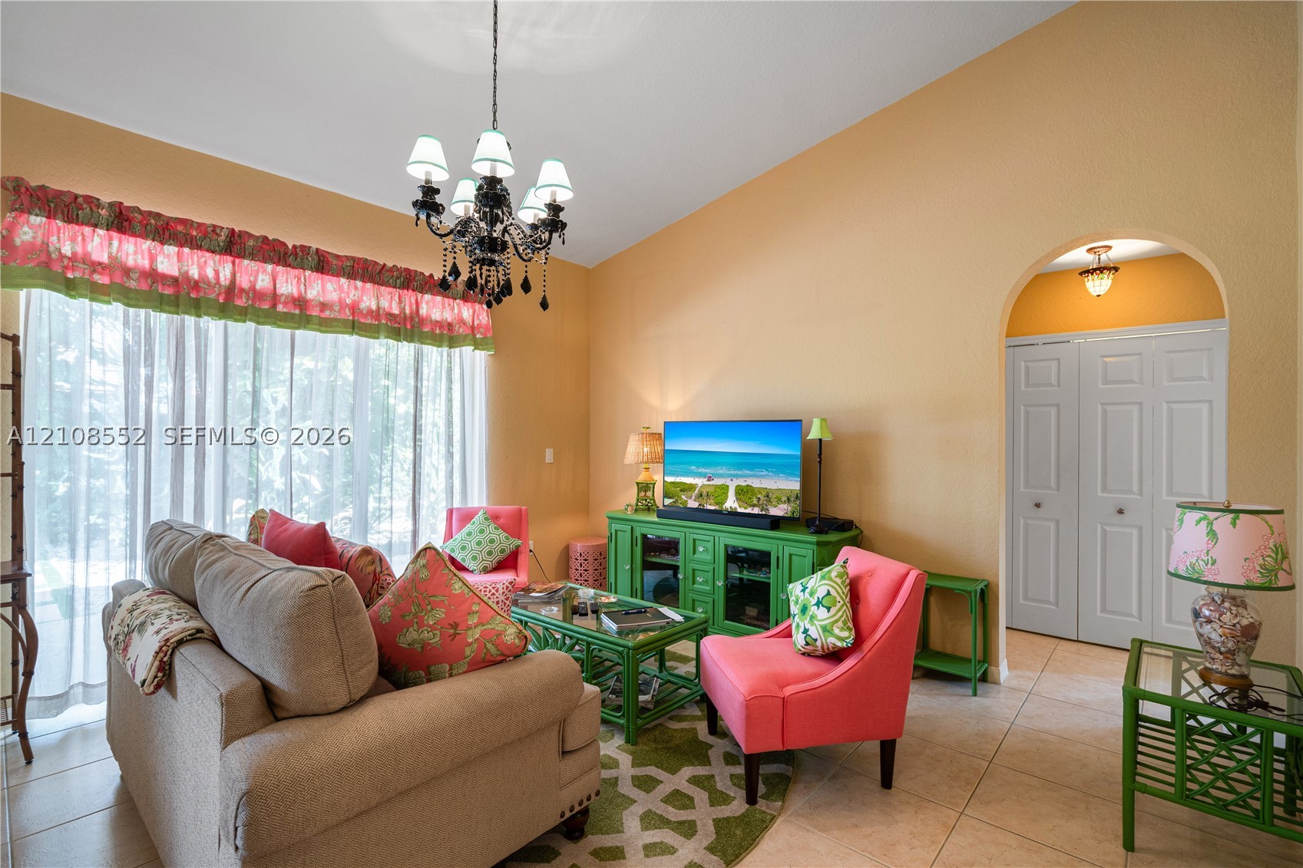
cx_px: 652
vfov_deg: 73.7
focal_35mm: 16
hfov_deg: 96.7
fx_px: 579
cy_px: 434
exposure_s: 1/15
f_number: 4.5
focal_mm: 16
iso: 500
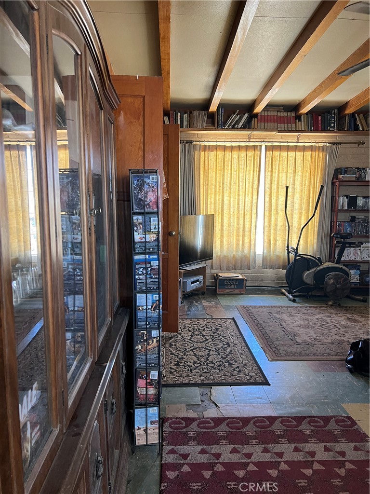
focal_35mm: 26
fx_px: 371
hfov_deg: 53.1
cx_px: 185
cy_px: 247
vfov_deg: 67.3
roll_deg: -1.2
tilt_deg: -5.8
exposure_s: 1/60
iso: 160
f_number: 1.5
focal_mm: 5.7
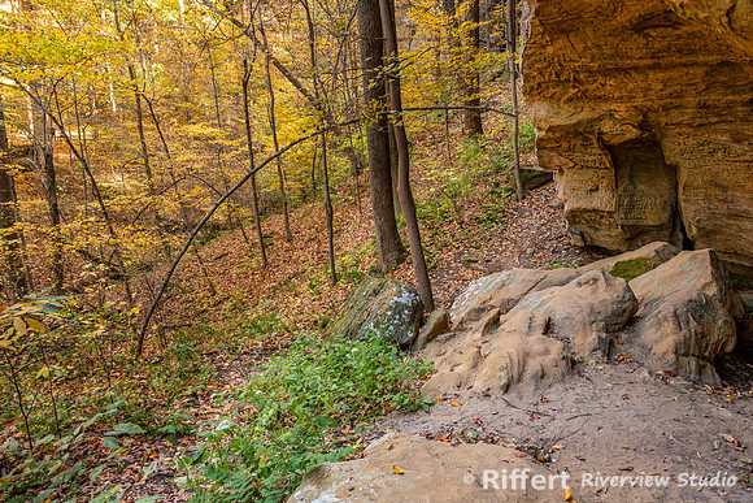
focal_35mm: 28
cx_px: 376
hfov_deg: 65.5
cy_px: 252
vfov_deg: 46.4
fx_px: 586
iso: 2500
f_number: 8
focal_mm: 28
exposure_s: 1/80
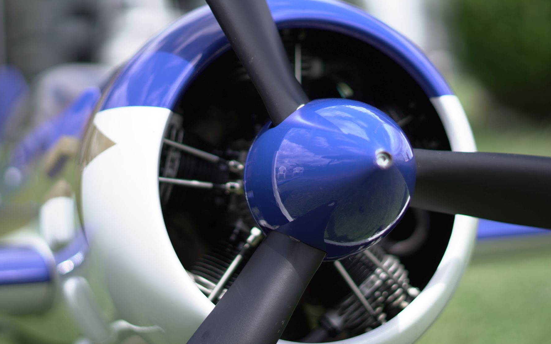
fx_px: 1156
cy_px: 172
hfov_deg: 26.8
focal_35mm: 77
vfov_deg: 16.9
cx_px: 275
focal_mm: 50
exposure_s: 1/3200
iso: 100
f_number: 1.8
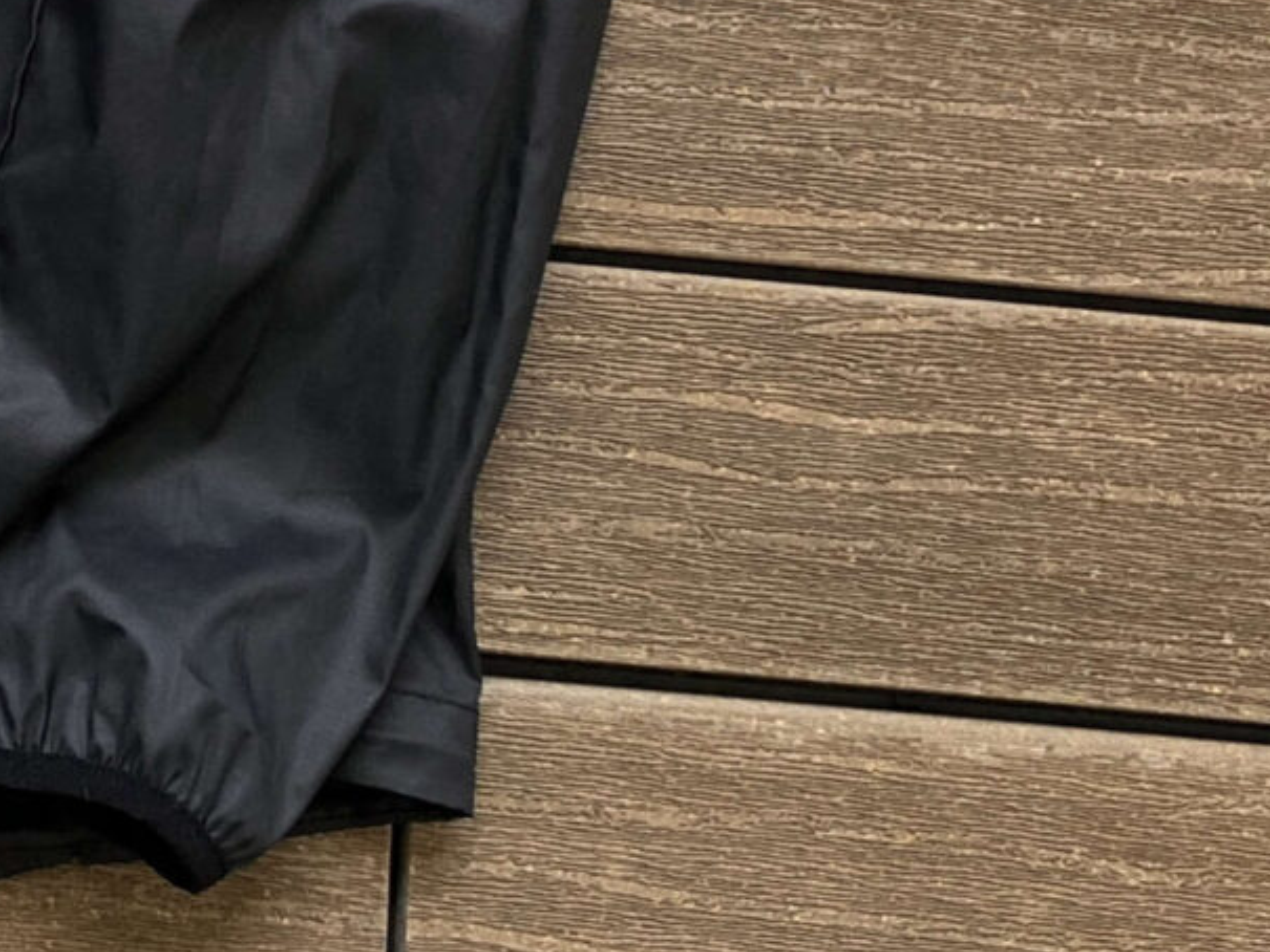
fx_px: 4037
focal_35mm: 110
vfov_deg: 12.8
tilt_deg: -80.6
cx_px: -665
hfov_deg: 16.3
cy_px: -468
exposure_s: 1/102
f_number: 1.8
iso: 125
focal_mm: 4.25
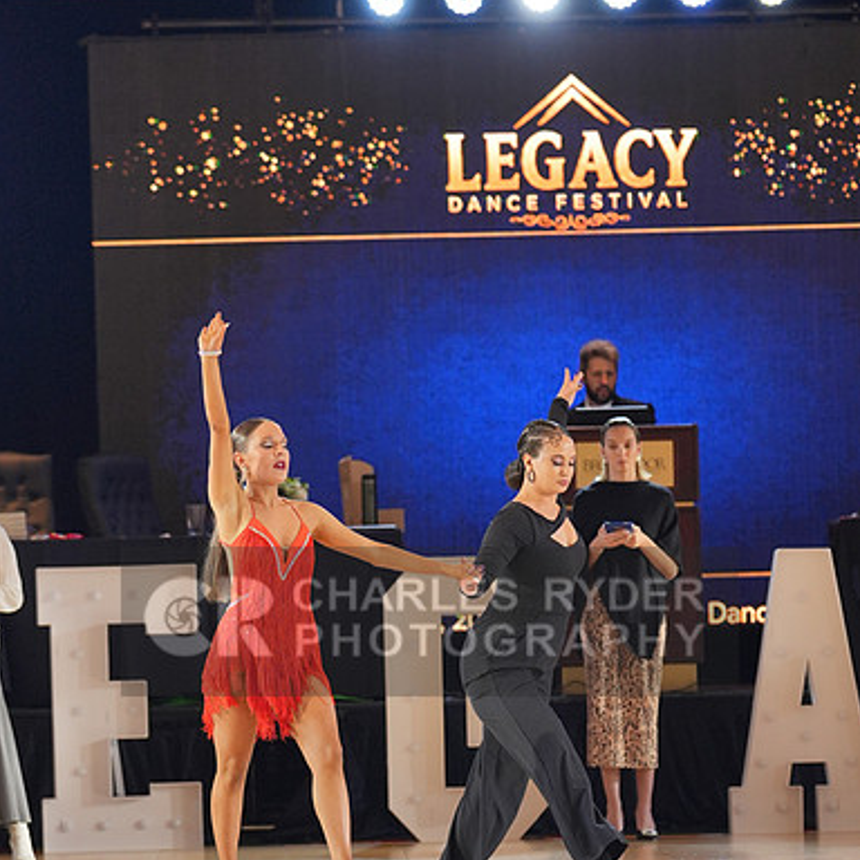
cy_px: 623
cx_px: 431
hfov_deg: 11.3
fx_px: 4329
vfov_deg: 11.3
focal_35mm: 154
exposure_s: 1/500
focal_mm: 80
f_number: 2
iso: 1250
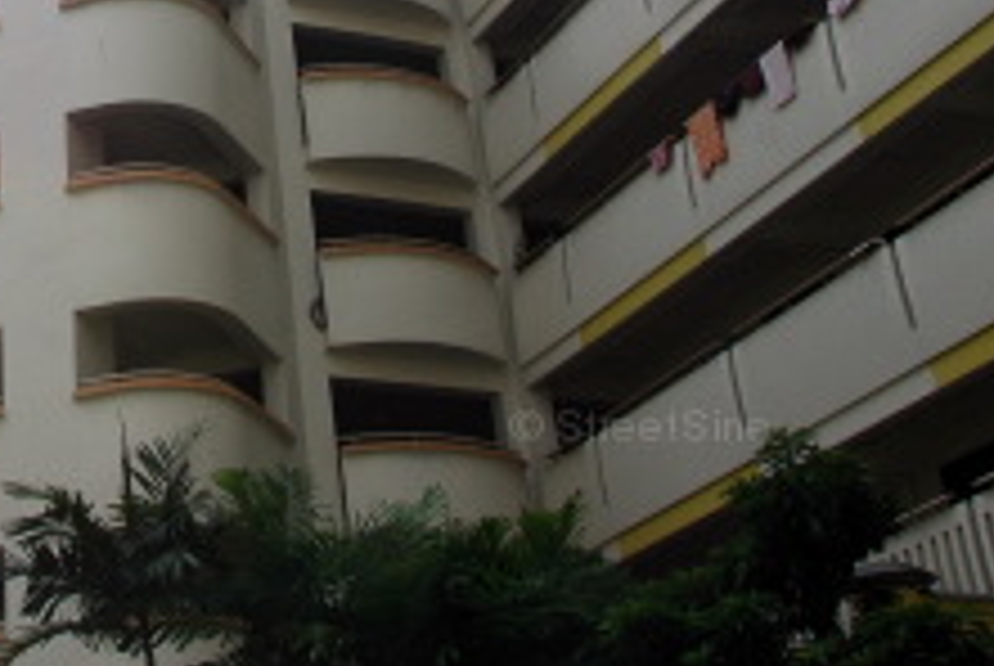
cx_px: -54
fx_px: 1852
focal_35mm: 67
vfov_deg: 19.3
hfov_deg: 27.8
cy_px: -124
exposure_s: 1/400
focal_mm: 18
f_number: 9
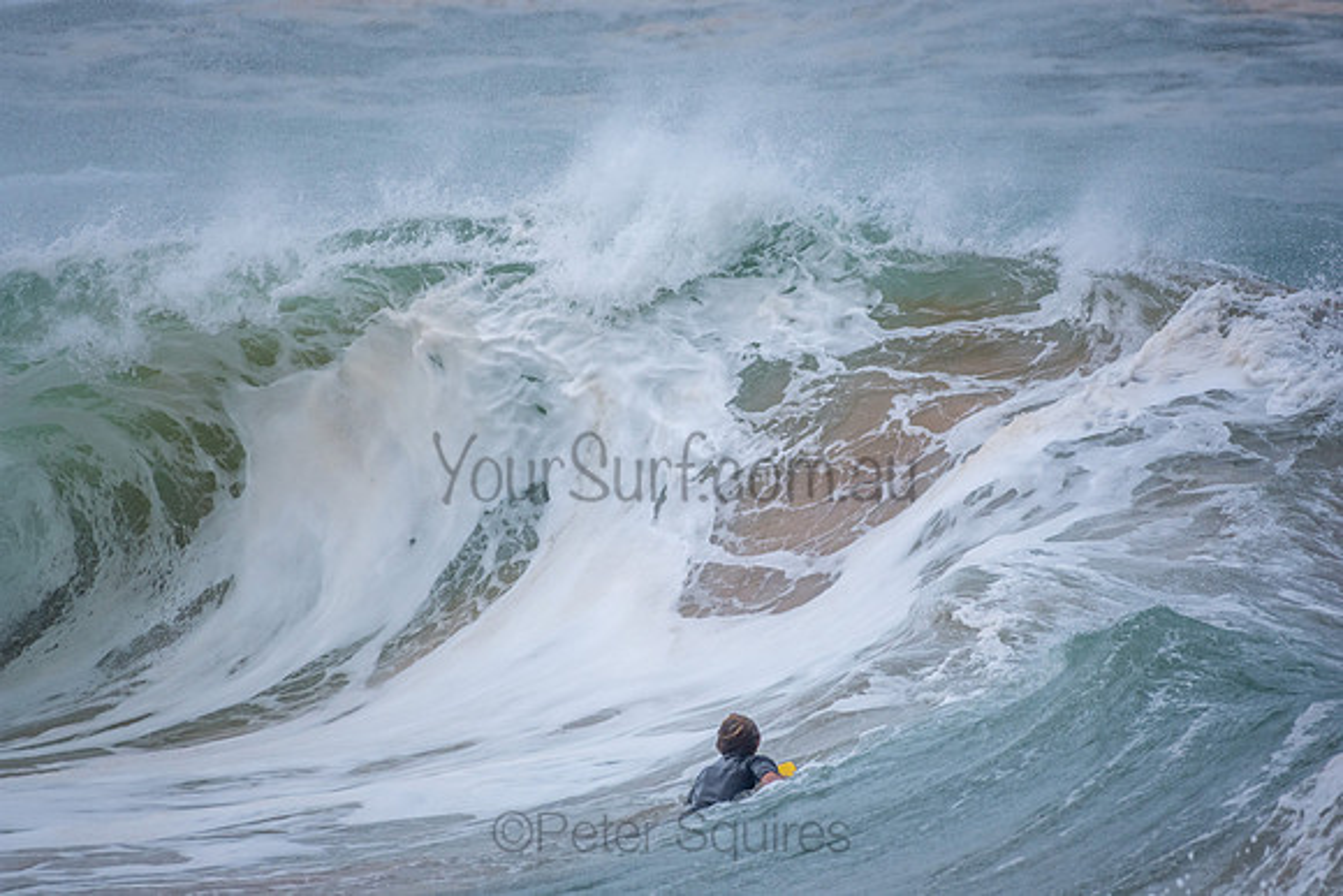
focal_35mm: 750
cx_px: 672
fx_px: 27984
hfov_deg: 2.7
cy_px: 448
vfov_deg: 1.8
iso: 320
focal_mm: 500
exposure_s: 1/1000
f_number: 5.6
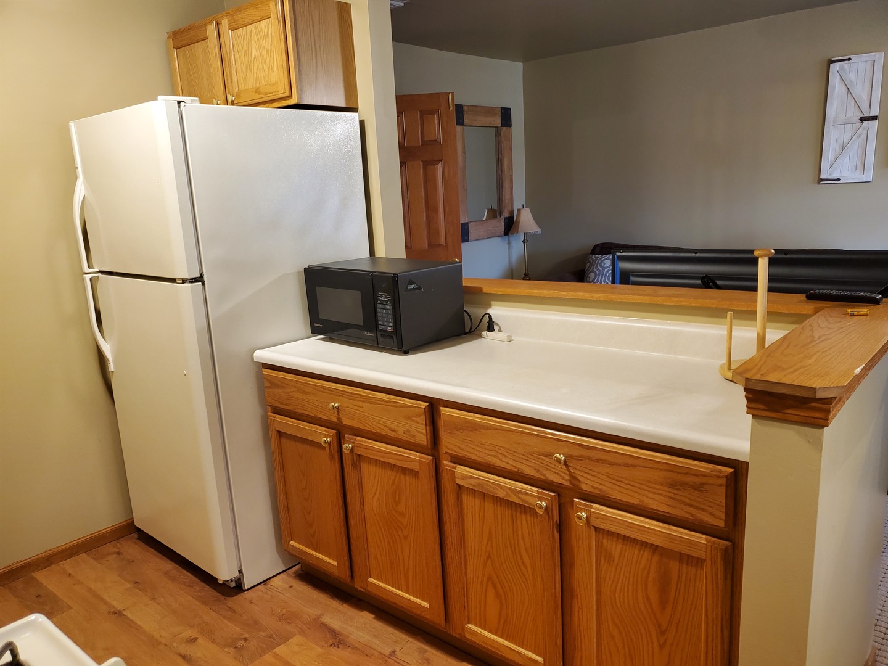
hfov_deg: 67.3
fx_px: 667
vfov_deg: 53.1
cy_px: 333
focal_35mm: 26
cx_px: 444
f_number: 1.5
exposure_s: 1/40
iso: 200
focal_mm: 4.3
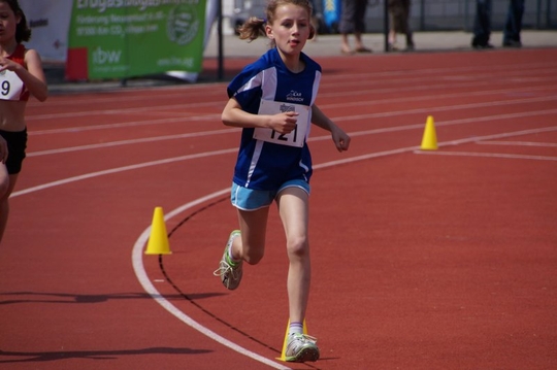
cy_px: 185
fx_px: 5797
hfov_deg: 5.5
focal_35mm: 375
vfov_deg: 3.7
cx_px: 278
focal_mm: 250
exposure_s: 1/3200
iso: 400
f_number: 6.3
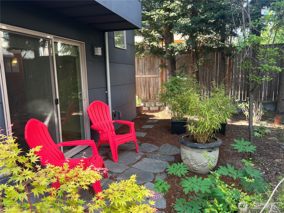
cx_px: 142
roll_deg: +0.5
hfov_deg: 67.3
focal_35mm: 26
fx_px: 213
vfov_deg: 53.1
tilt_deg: -9.8
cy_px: 106
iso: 64
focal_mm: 5.7
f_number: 1.5
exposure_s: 1/121
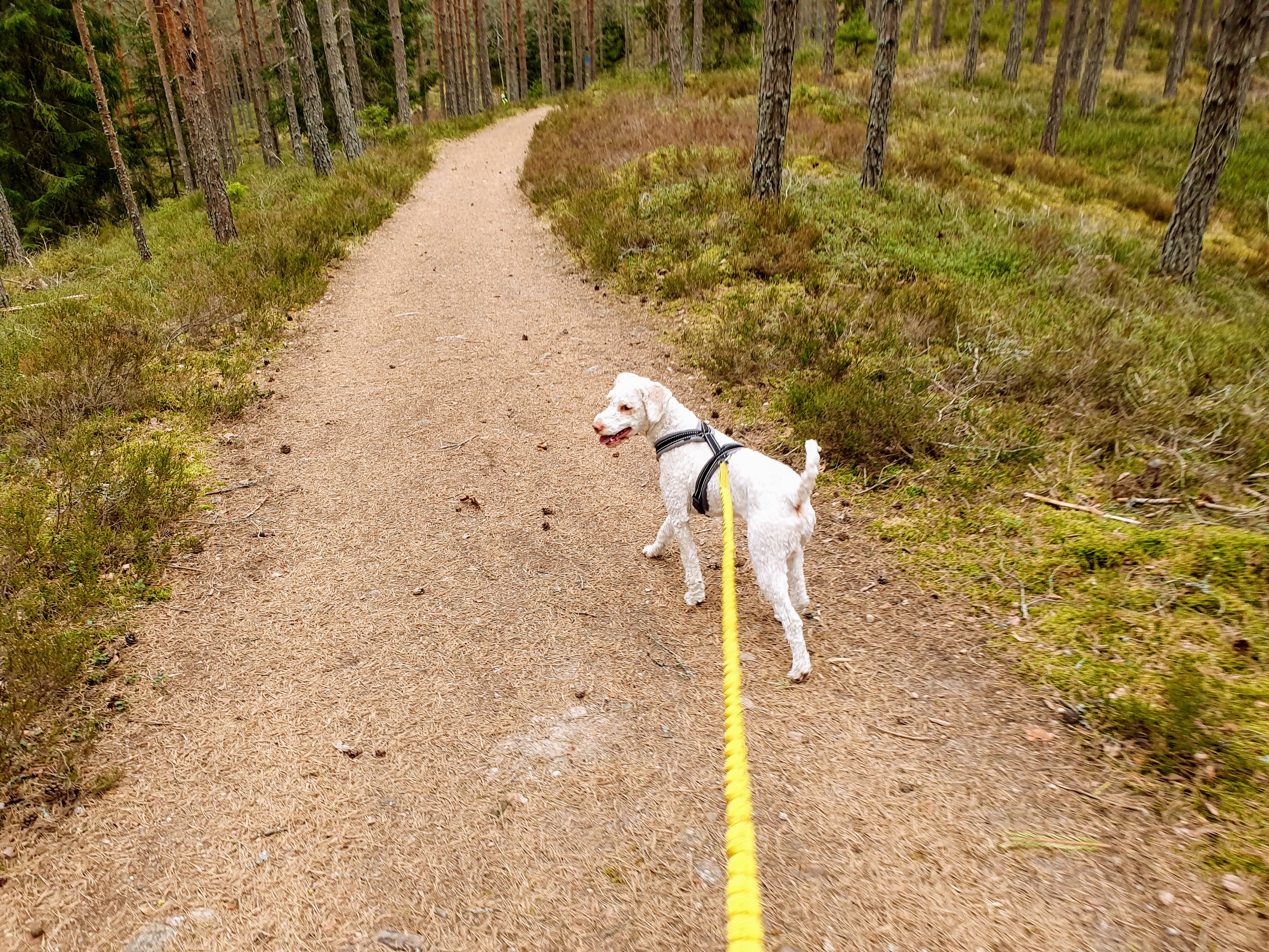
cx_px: 634
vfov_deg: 53.1
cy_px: 476
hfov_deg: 67.3
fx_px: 953
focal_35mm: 26
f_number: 2.4
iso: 50
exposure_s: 1/100
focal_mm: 4.32
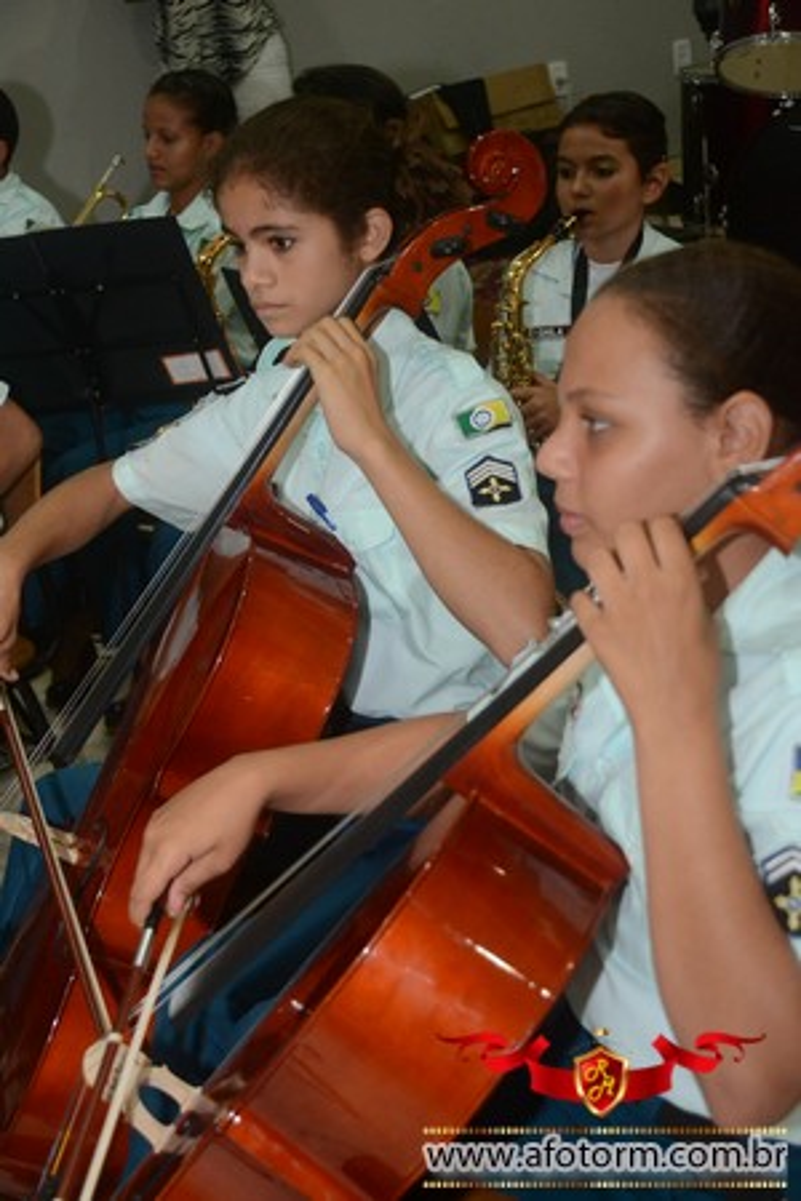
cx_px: 400
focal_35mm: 60
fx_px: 2002
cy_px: 600
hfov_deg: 22.6
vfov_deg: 33.4
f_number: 4.5
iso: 1600
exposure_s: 1/80
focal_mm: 40
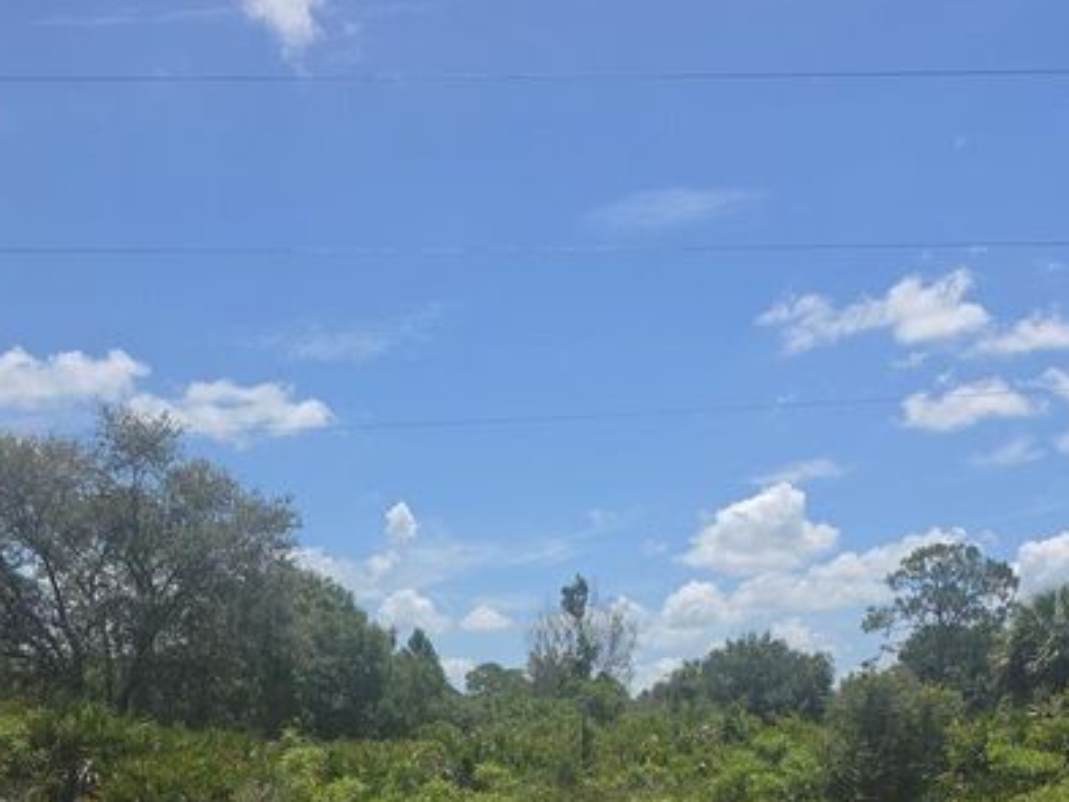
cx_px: 427
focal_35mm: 39
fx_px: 1205
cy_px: 822
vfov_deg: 33.4
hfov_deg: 47.6
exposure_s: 1/1170
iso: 10
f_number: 1.4
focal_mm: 6.5
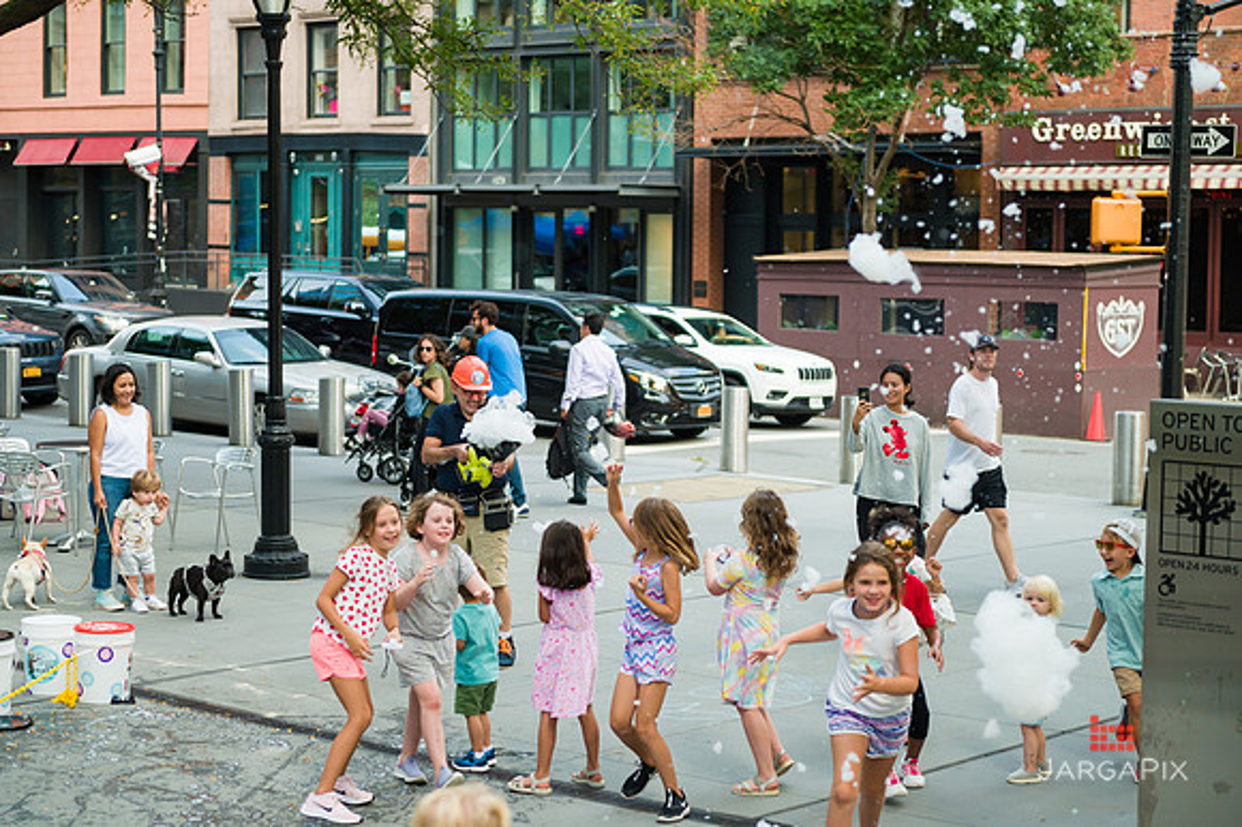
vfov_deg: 19.4
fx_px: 2414
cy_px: 414
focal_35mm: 70
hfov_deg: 28.9
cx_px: 621
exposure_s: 1/1000
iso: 800
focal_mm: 70
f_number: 3.2
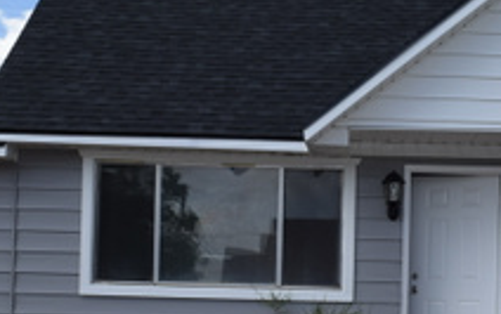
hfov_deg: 24.6
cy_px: 333
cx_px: 385
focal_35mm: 83
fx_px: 1134
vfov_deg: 15.4
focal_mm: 18
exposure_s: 1/200
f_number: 9
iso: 100
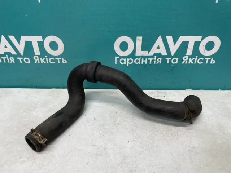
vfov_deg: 53.1
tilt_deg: -31.3
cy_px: 86
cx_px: 116
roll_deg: +1.9
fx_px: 174
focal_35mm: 26
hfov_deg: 67.3
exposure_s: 1/100
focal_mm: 4.2
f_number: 1.6
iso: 80
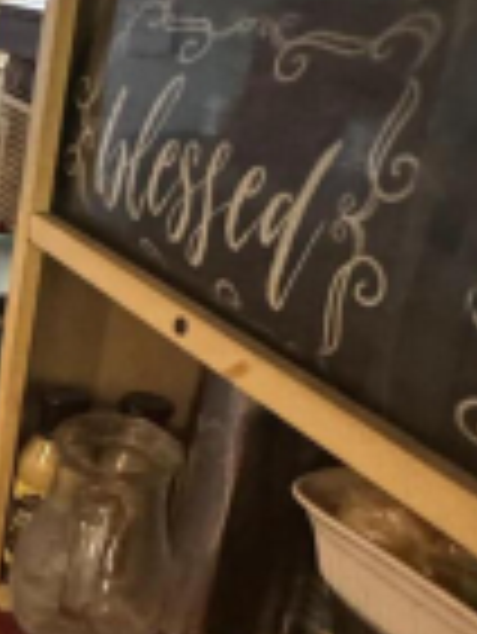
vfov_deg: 29.3
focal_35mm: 66
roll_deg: +3.8
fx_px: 1211
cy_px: 348
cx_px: -612
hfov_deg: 15.2
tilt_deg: -19.4
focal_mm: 2.22
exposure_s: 1/60
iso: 1000
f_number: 2.2
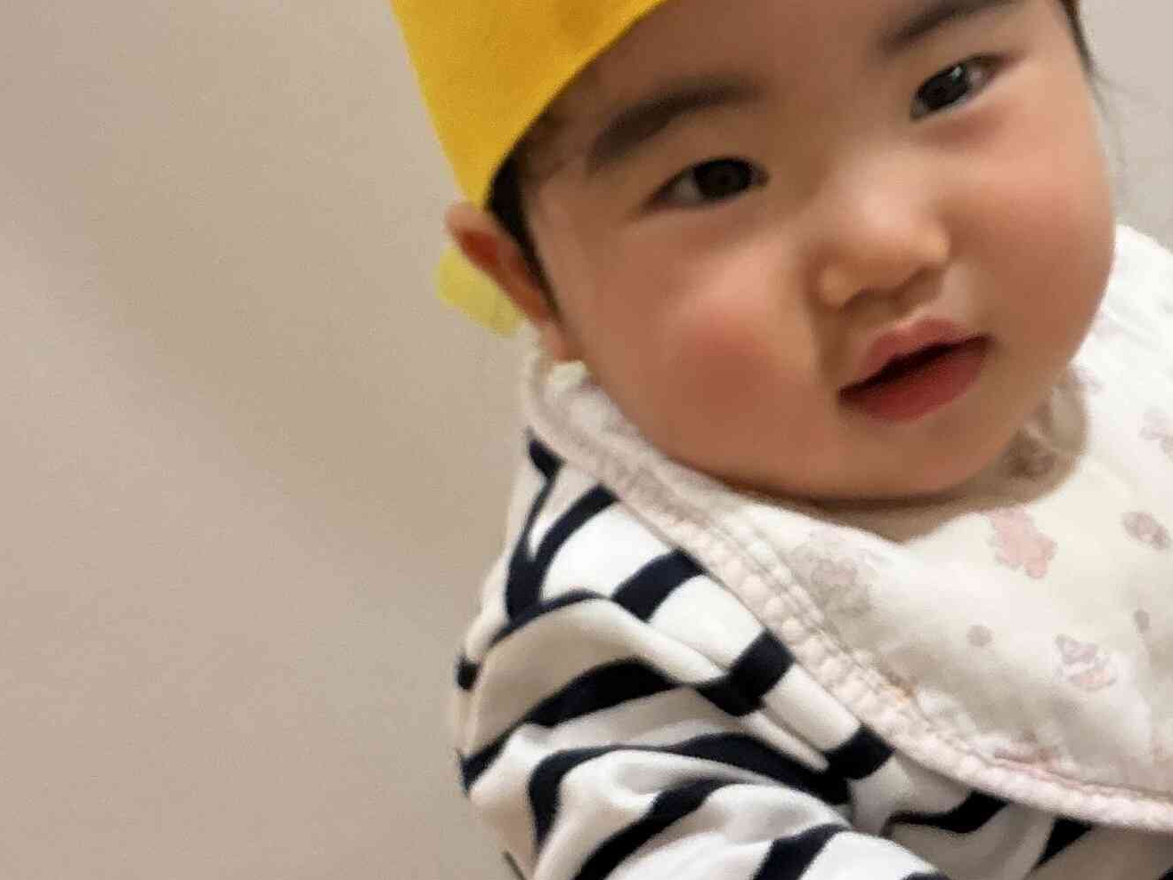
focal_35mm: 66
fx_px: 2237
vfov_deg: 22.2
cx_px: 692
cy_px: 332
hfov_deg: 29.3
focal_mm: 3
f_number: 1.8
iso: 64
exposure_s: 1/60
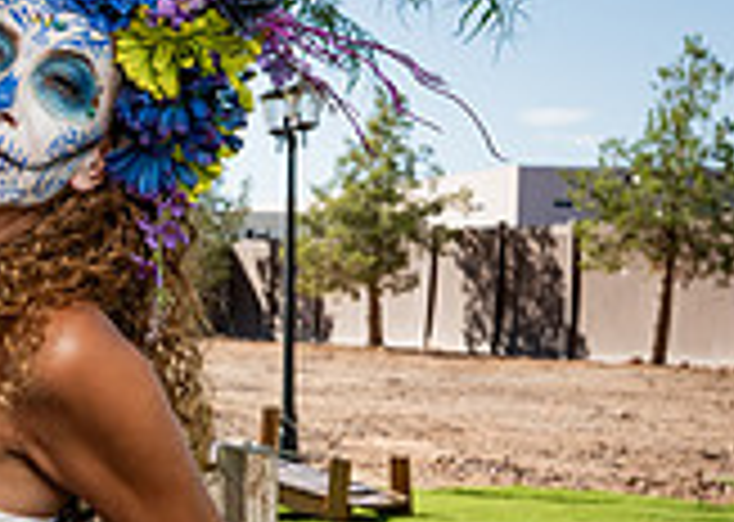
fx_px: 2478
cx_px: -407
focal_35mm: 119
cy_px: 453
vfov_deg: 12.0
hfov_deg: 15.4
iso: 64
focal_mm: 28.5
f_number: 7.1
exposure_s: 1/200
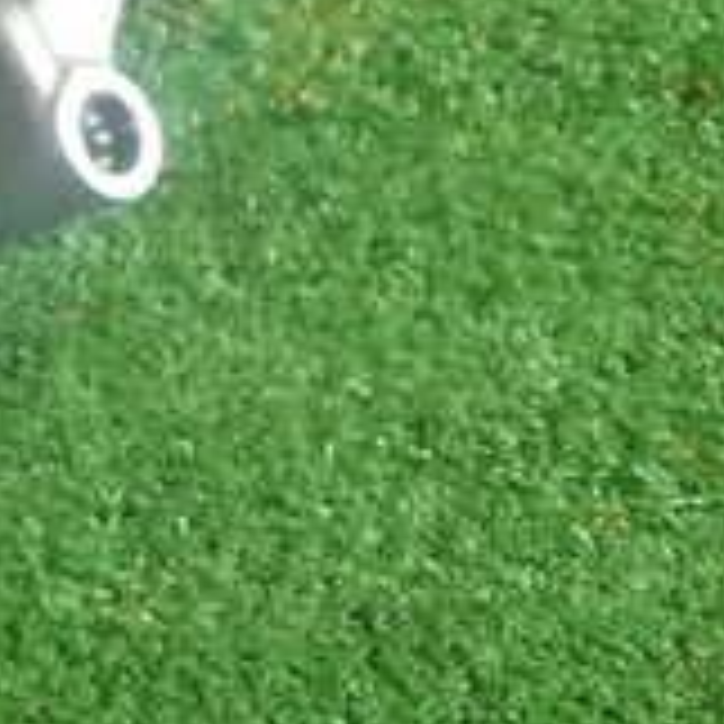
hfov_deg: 15.7
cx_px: -468
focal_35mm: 99
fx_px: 2343
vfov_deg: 17.0
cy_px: -90
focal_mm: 5.4
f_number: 2.3
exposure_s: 1/60
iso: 200
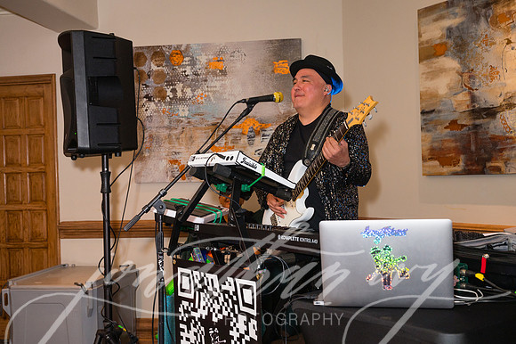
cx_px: 294
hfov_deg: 49.8
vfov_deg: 34.5
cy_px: 169
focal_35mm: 39
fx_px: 554
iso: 640
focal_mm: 32
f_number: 4.5
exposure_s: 1/200
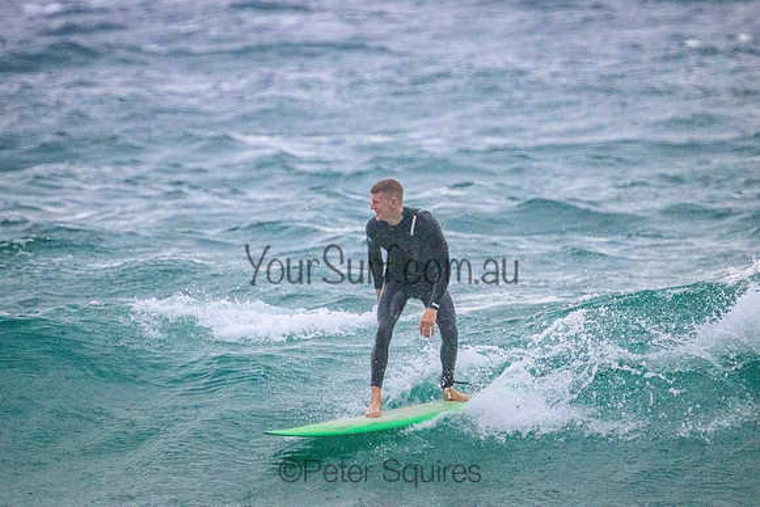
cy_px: 198
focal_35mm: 976
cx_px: 380
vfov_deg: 1.4
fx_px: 20600
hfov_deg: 2.1
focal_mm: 800
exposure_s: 1/1250
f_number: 11
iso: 10000
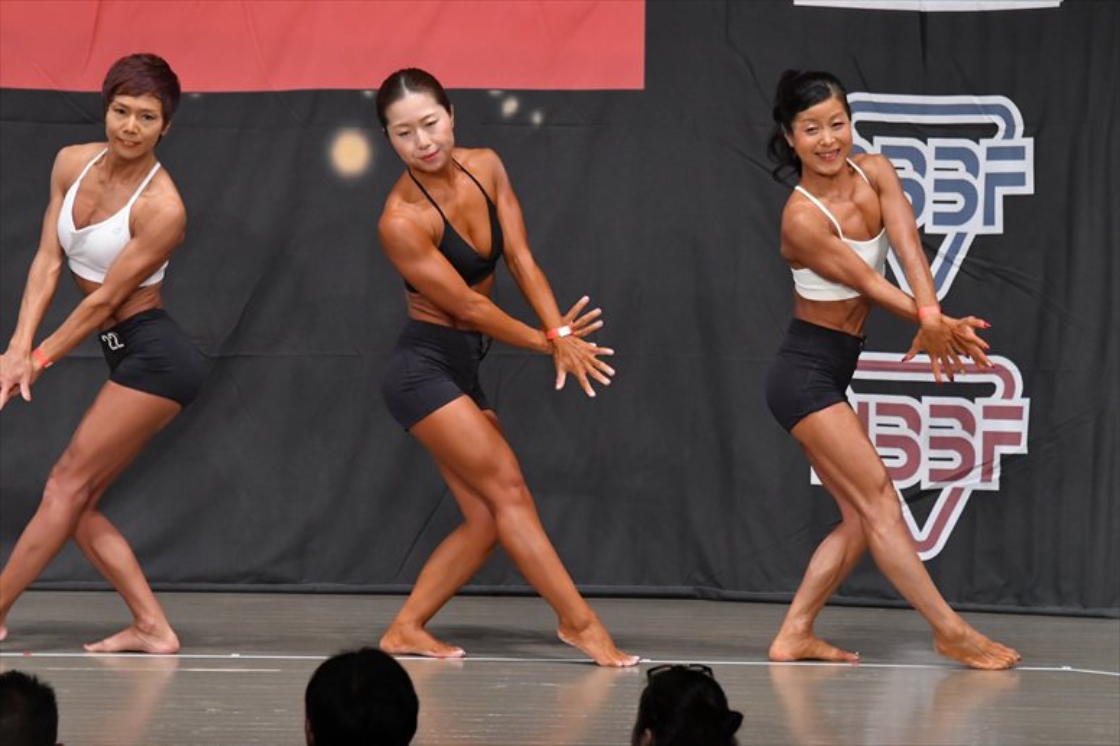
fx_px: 7463
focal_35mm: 240
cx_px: 560
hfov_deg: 8.6
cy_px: 373
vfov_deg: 5.7
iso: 5000
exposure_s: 1/400
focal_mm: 160
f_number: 5.6
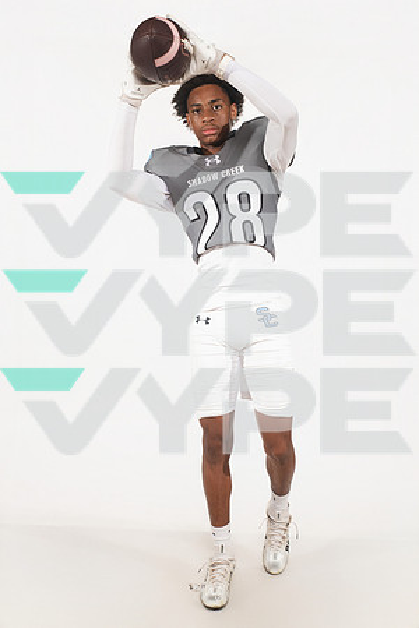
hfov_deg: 33.4
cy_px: 314
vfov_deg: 48.5
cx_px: 210
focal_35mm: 40
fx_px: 698
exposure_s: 1/320
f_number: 7.1
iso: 500
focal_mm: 40
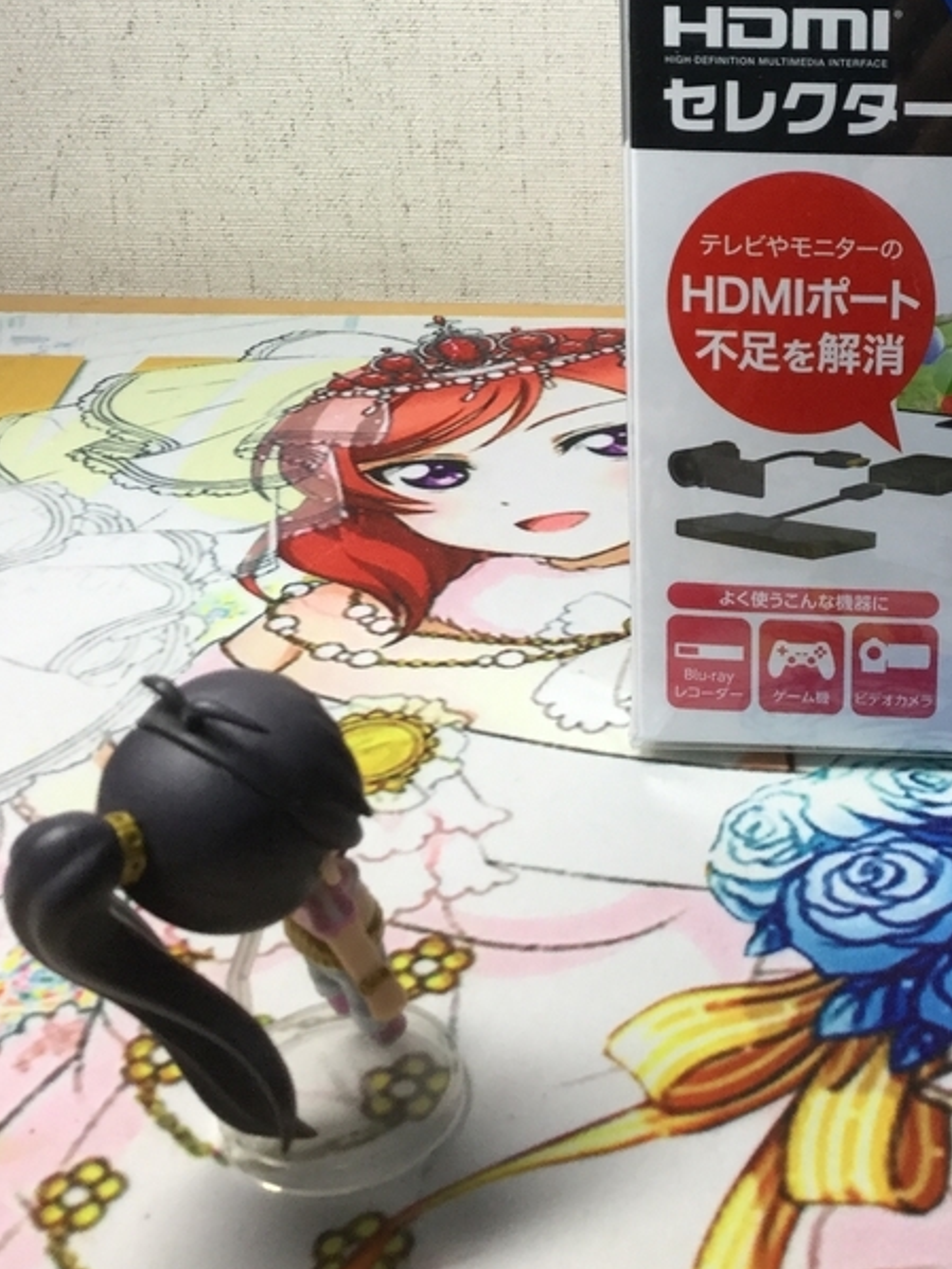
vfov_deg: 35.3
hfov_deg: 26.9
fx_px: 1944
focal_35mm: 53
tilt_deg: -18.1
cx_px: 789
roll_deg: -1.2
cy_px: 294
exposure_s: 1/30
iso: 32
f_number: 2.4
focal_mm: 3.3
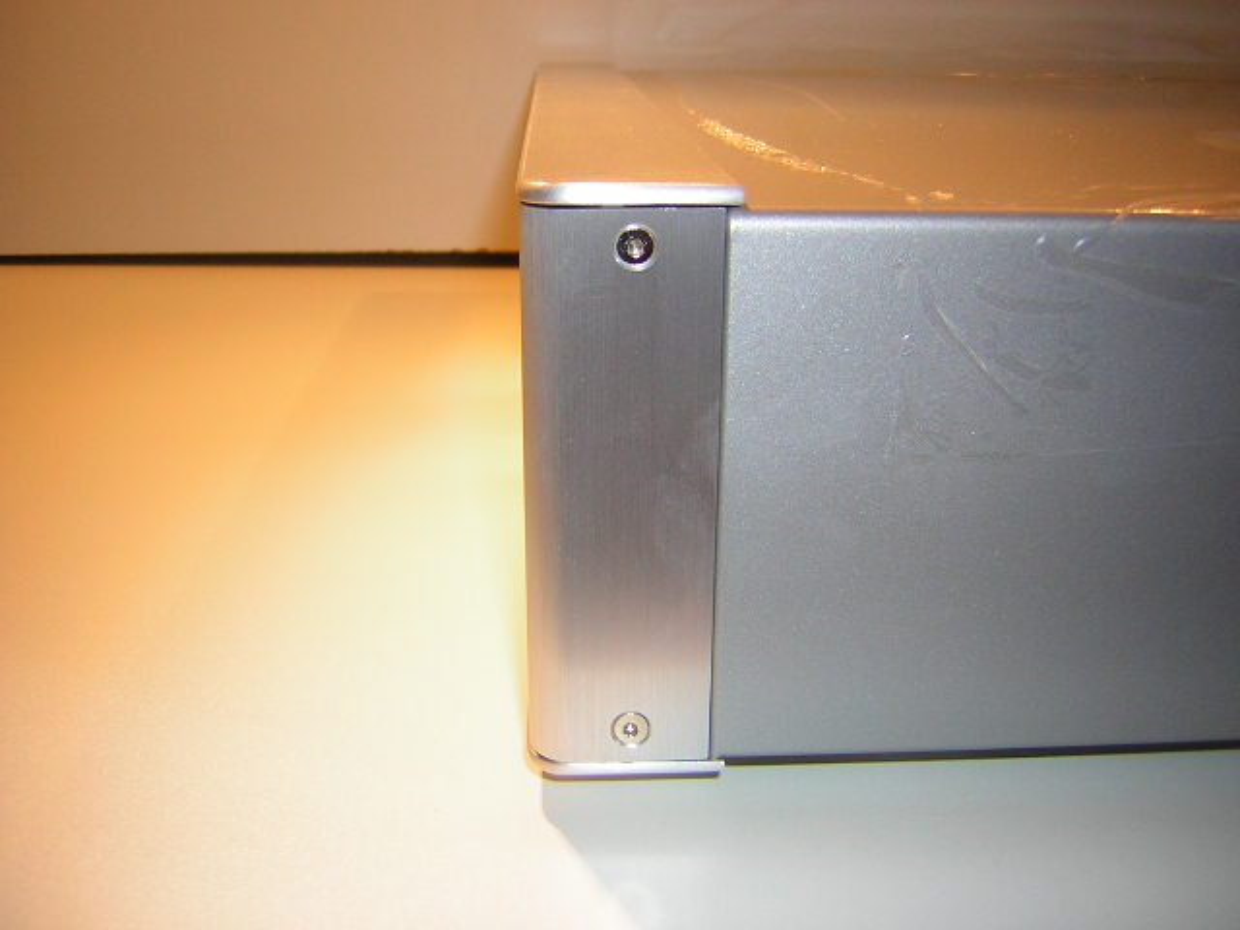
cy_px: 465
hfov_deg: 51.4
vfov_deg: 39.7
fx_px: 1290
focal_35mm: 36
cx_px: 620
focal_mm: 4.7
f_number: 2.6
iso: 50
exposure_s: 1/60.1
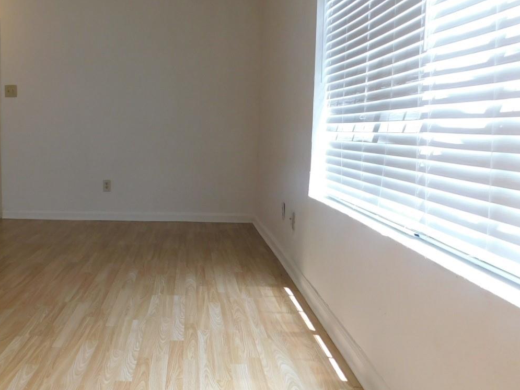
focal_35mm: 37
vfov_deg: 38.7
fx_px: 556
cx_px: 168
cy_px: 195
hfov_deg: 49.2
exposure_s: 1/50
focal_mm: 4
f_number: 3
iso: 125
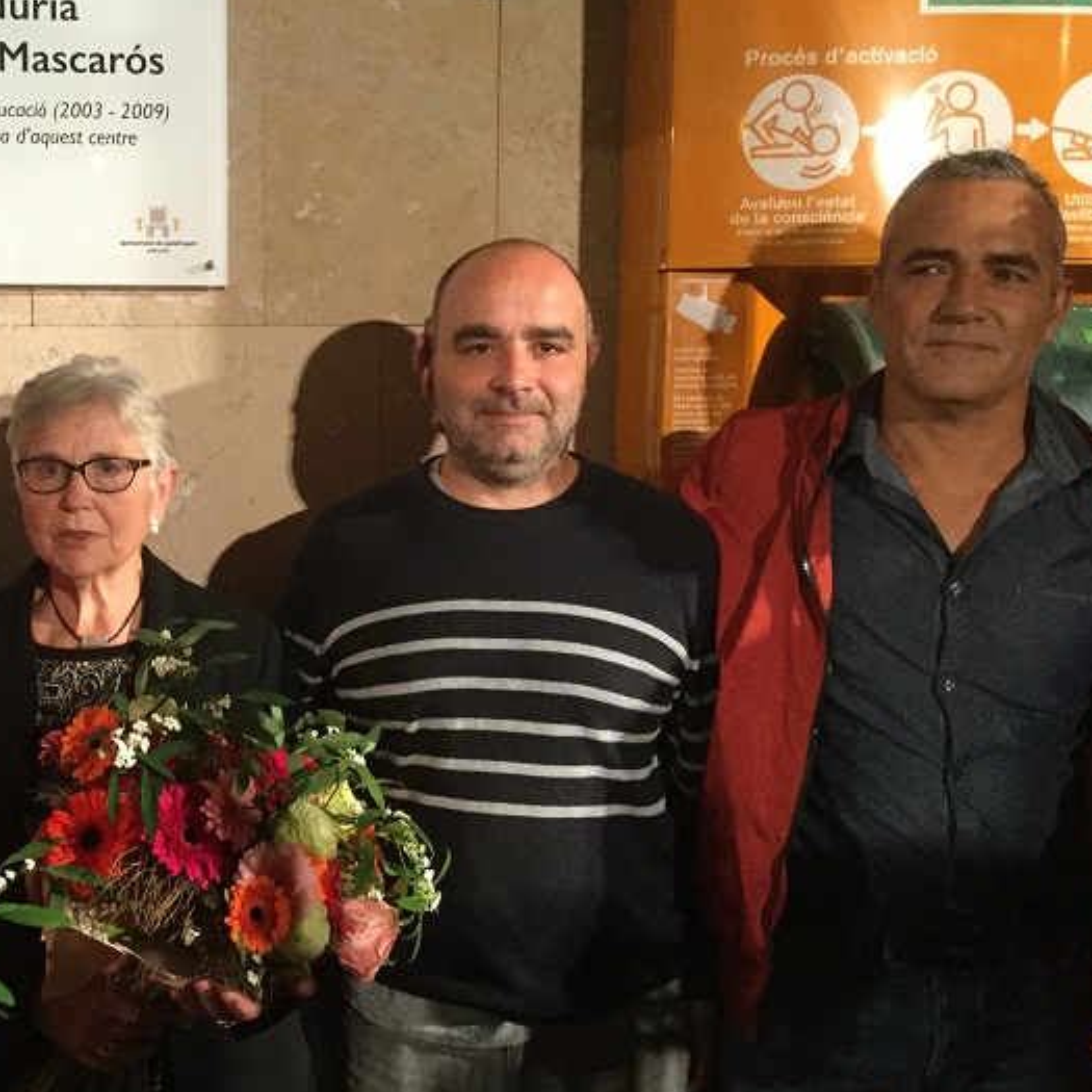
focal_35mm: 47
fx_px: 1677
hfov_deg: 34.9
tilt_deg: -8.5
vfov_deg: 36.0
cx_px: 212
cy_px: 613
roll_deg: -1.2
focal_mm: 3.3
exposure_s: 1/25
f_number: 2.4
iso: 200
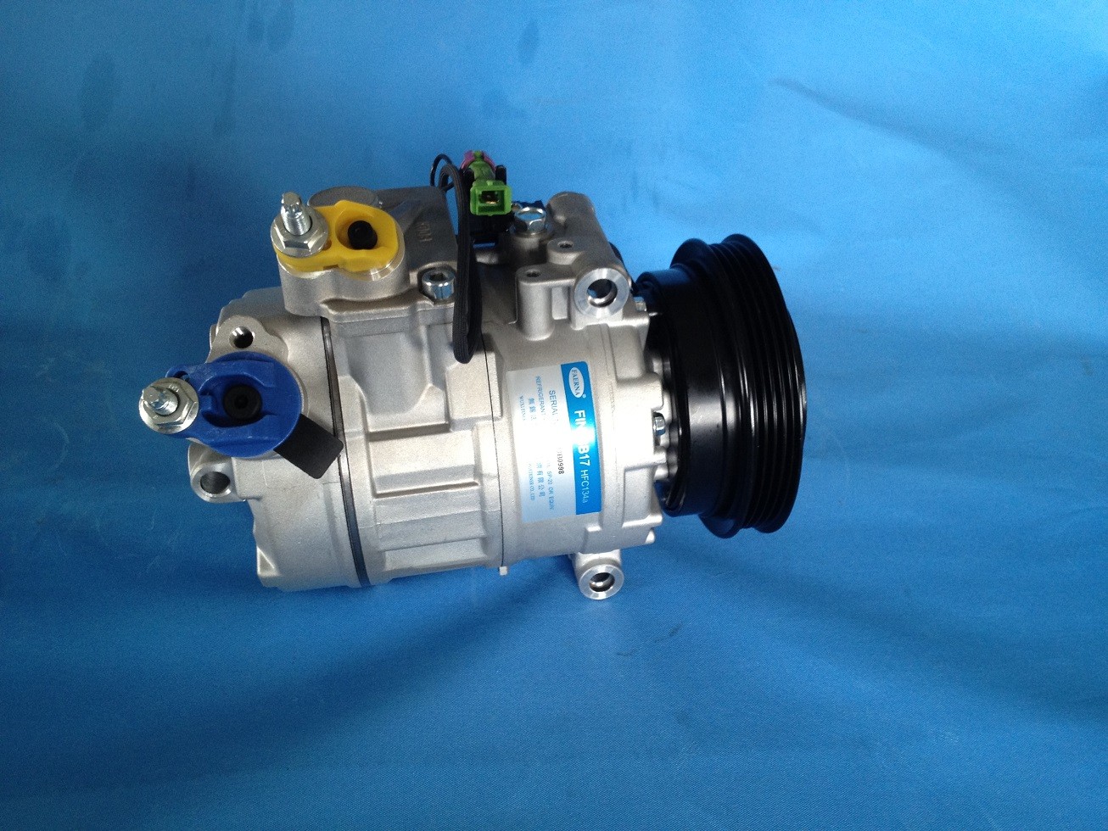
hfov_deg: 52.6
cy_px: 416
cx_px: 554
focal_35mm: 35
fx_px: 1120
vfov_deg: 40.7
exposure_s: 1/20
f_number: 2.4
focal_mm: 4.28
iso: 100
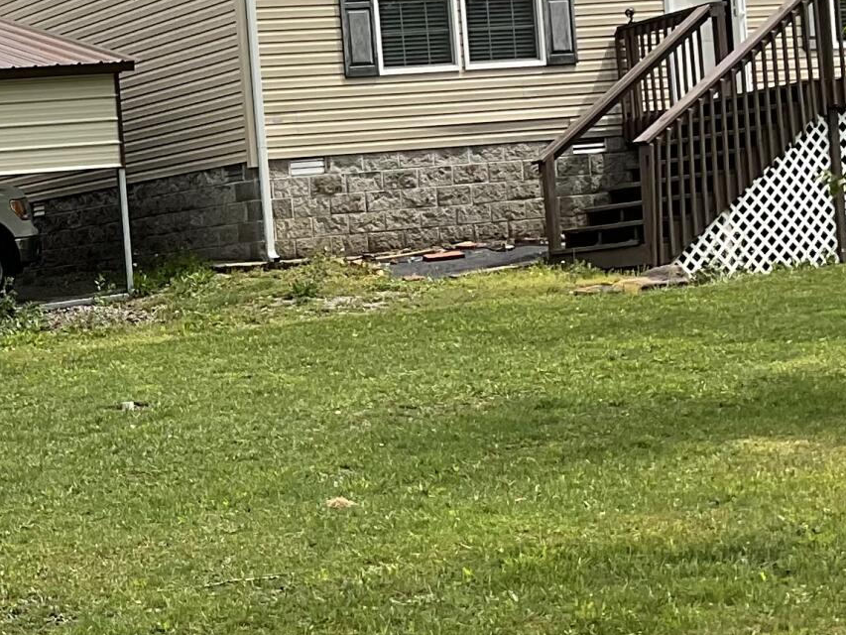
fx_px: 2493
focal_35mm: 102
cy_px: 405
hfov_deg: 18.5
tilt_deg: +0.1
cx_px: -84
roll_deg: +5.5
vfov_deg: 14.5
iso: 16
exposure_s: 1/1144
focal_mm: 3
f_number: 1.8
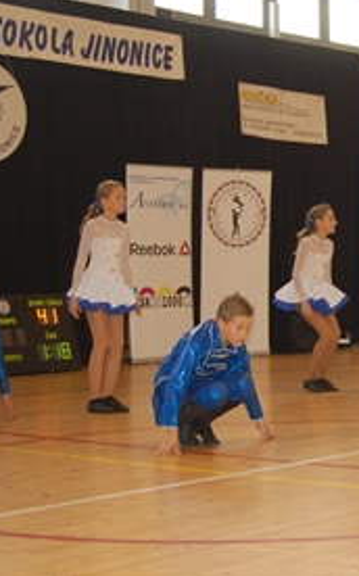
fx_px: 1302
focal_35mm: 83
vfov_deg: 24.9
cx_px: 401
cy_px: 234
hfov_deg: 15.3
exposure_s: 1/60
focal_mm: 30
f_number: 4.2
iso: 450
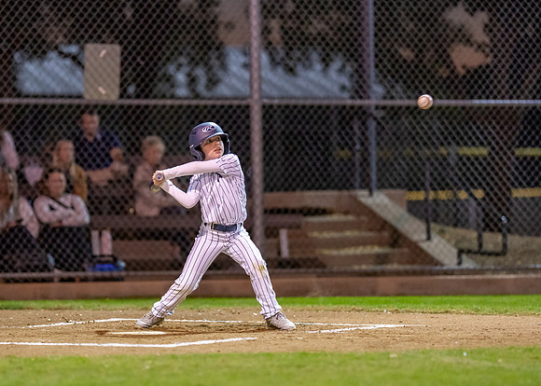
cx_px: 203
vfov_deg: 6.3
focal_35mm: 230
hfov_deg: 8.7
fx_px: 3535
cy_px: 193
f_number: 1.8
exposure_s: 1/1000
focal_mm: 135
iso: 2500
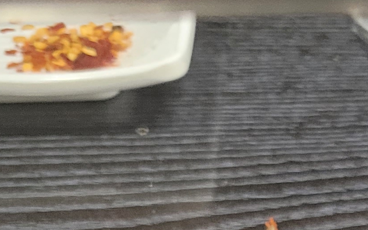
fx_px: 1344
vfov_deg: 8.4
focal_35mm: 134
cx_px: 698
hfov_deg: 13.7
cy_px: 655
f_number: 1.8
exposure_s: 1/40
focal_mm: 5.4
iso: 250
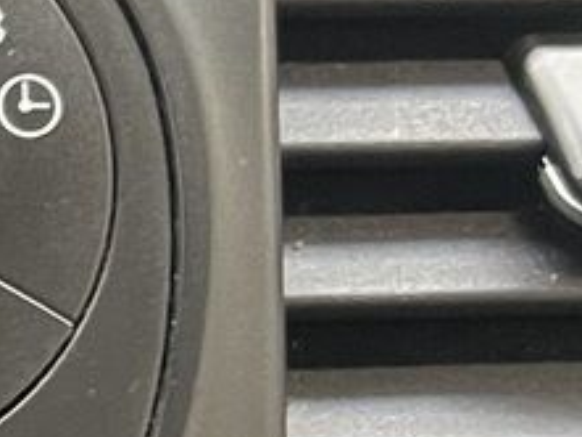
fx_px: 3381
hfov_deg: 8.4
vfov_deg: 7.3
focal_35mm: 201
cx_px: -1128
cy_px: 687
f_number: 1.5
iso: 320
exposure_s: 1/50
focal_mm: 5.7
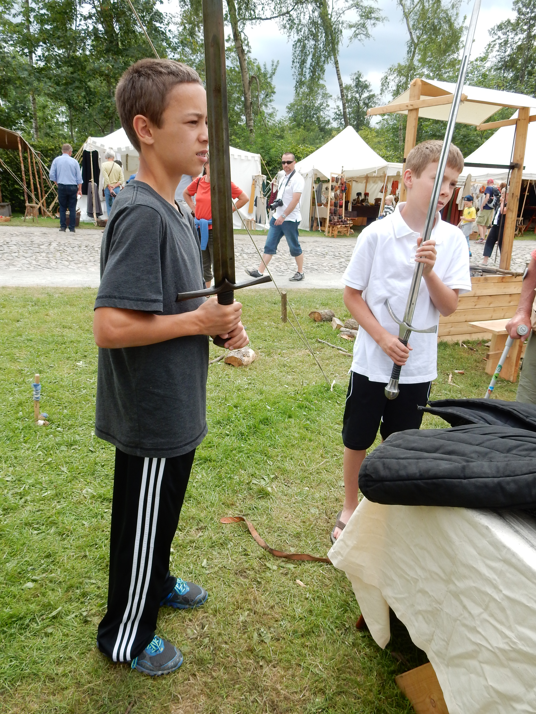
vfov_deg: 69.4
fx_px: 516
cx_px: 268
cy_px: 357
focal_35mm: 25
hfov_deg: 54.9
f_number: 3.7
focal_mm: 4.5
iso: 125
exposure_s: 1/400
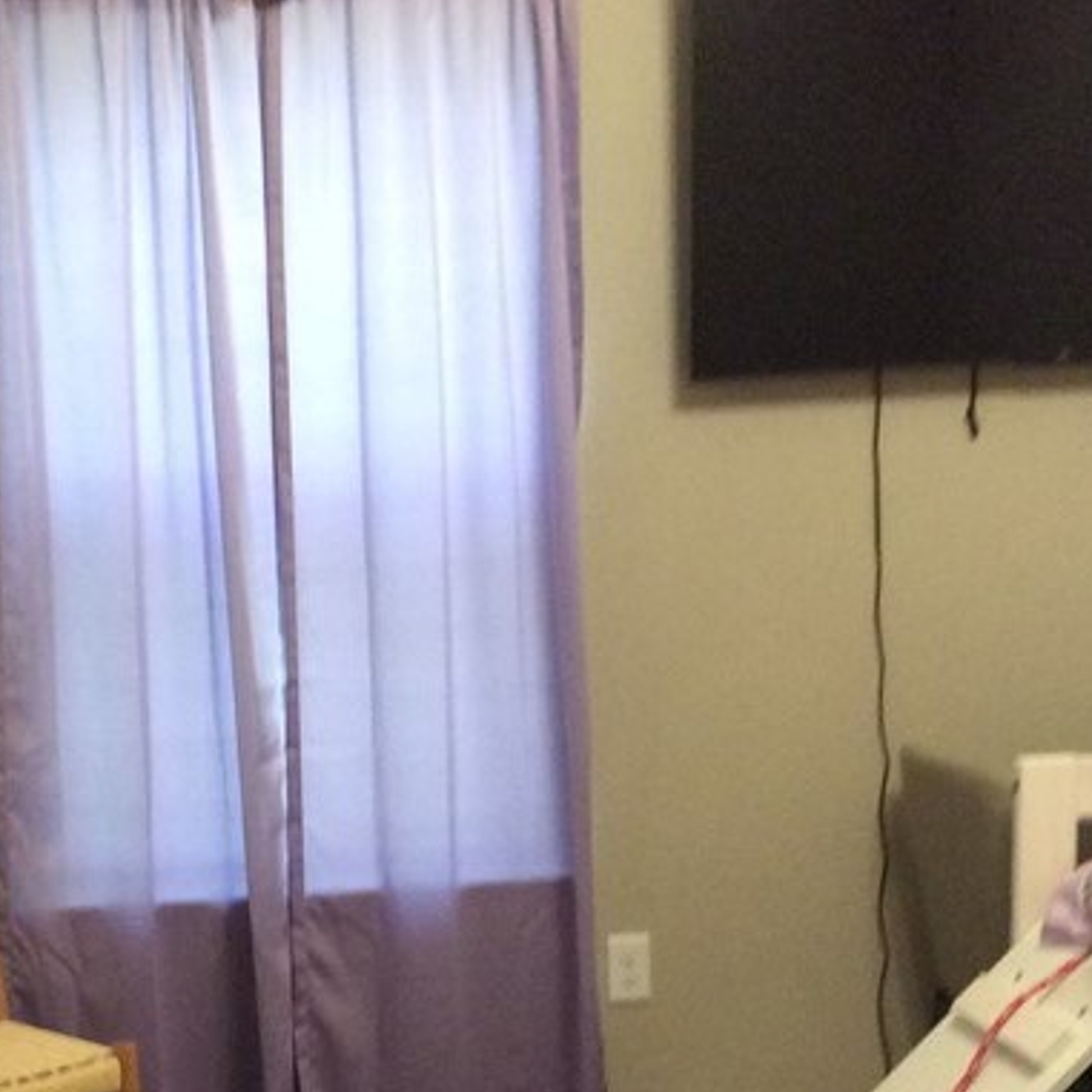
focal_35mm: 76
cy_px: 911
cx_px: 69
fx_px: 2712
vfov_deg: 22.4
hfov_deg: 22.1
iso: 200
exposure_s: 1/24
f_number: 2.4
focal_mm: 3.3
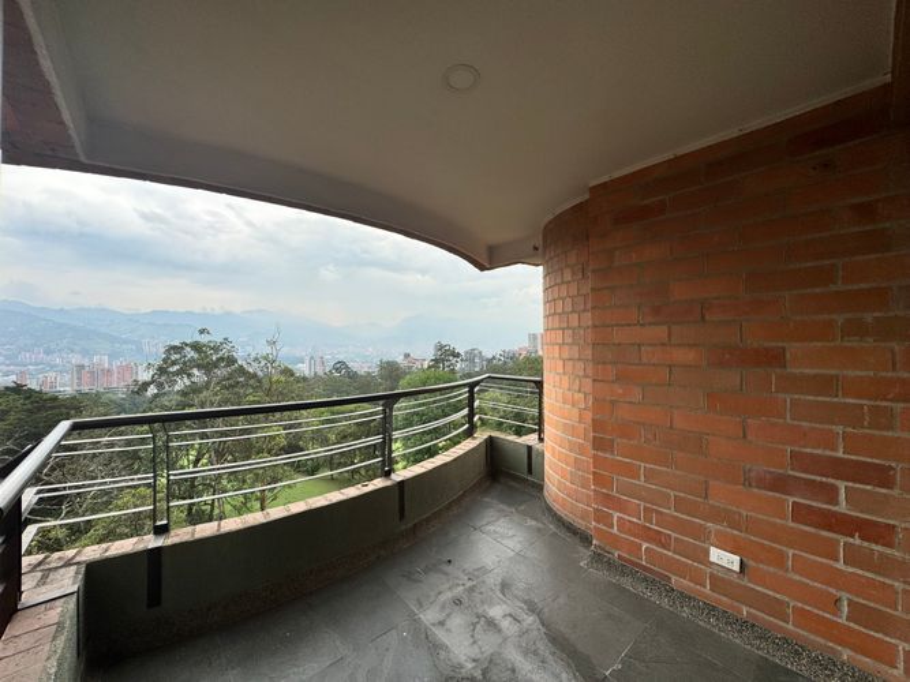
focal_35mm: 14
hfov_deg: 102.1
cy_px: 341
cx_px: 455
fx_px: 368
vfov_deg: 85.7
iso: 40
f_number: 2.2
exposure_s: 1/1006
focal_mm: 2.22
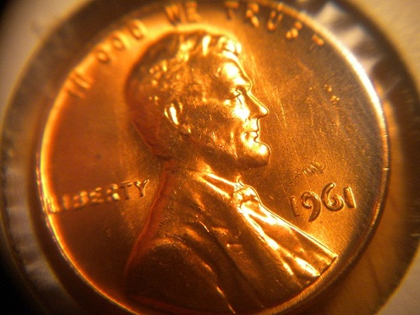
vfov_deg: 40.7
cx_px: 210
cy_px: 158
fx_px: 425
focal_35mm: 35
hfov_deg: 52.6
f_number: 3.1
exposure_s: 1/54
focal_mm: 6.3
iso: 256
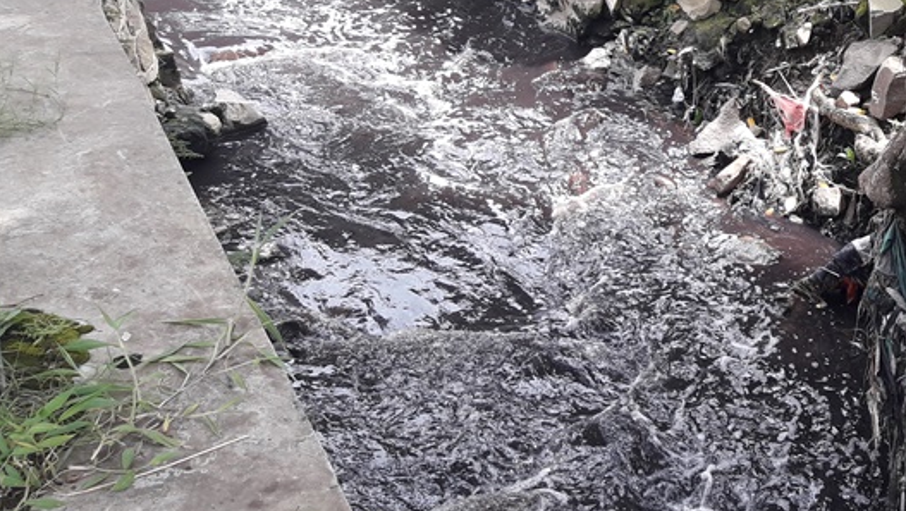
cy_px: 88
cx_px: 793
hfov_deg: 36.4
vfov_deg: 21.9
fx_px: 1298
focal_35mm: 54
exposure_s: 1/181
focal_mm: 3.7
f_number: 1.9
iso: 40
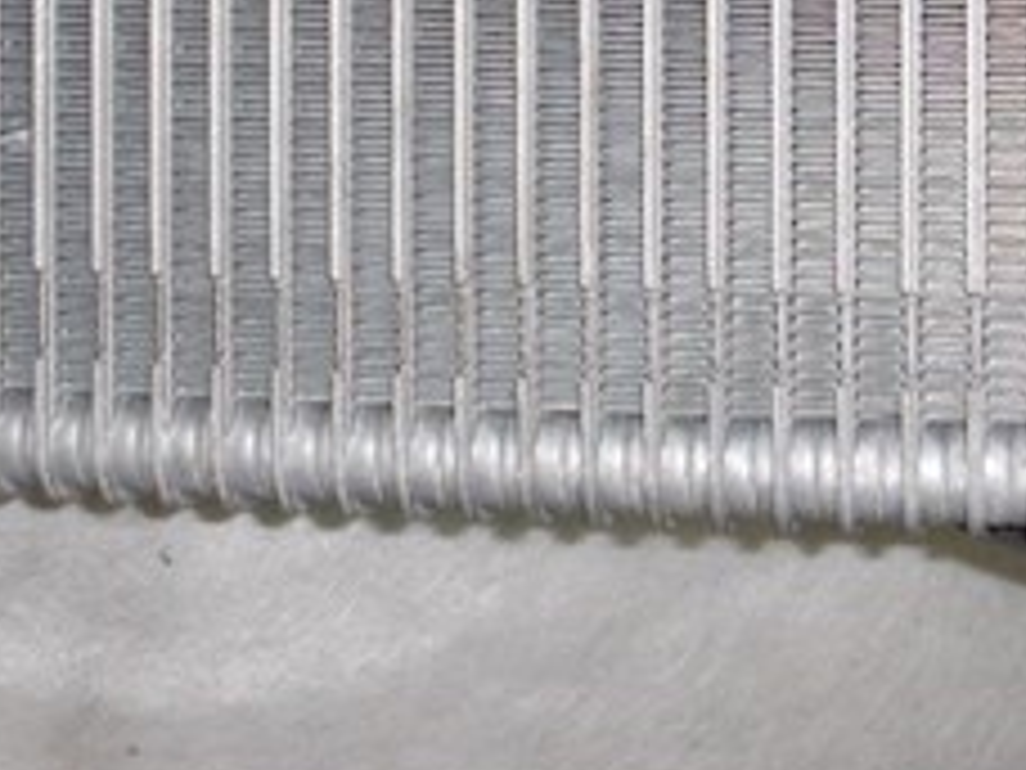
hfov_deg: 19.4
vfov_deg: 14.0
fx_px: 2994
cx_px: 540
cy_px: -248
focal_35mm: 101
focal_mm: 6.3
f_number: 2.8
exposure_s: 1/60
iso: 100
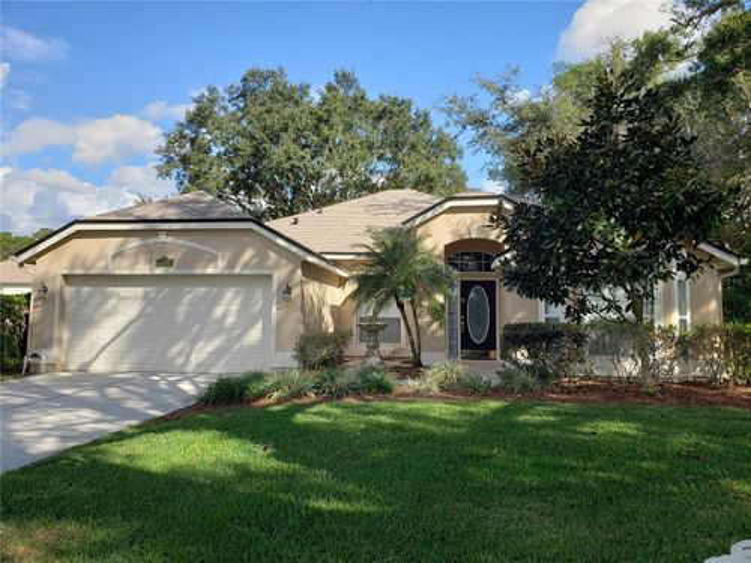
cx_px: 376
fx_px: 564
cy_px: 282
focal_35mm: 26
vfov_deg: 53.1
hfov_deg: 67.3
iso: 50
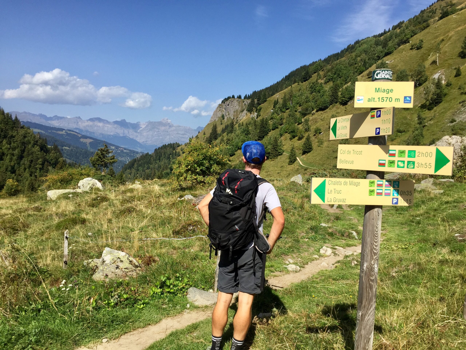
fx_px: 390
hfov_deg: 61.7
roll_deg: -4.3
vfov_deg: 48.2
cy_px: 175
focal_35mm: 29
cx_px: 233
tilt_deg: -3.8
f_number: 2.2
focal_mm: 4.15
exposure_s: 1/2083
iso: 32
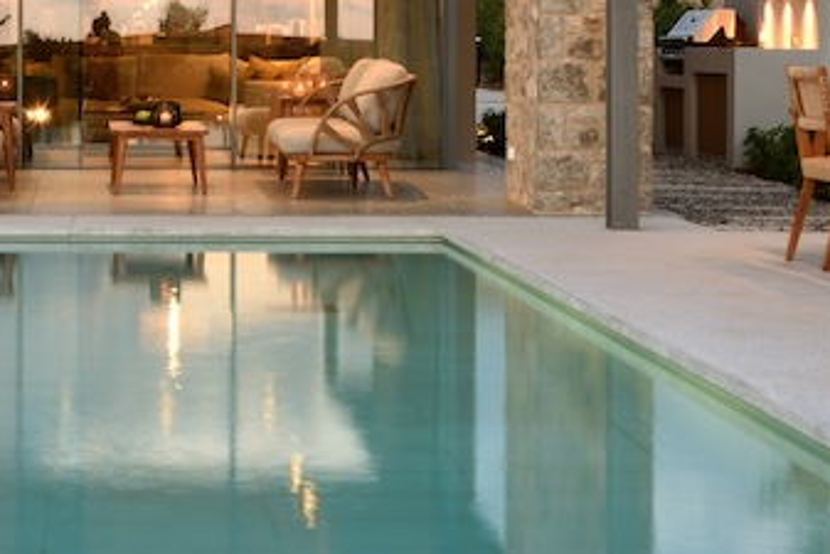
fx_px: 2399
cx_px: 44
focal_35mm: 104
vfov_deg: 13.1
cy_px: 52
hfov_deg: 19.2
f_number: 11
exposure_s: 1/1.3
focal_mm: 35
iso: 160
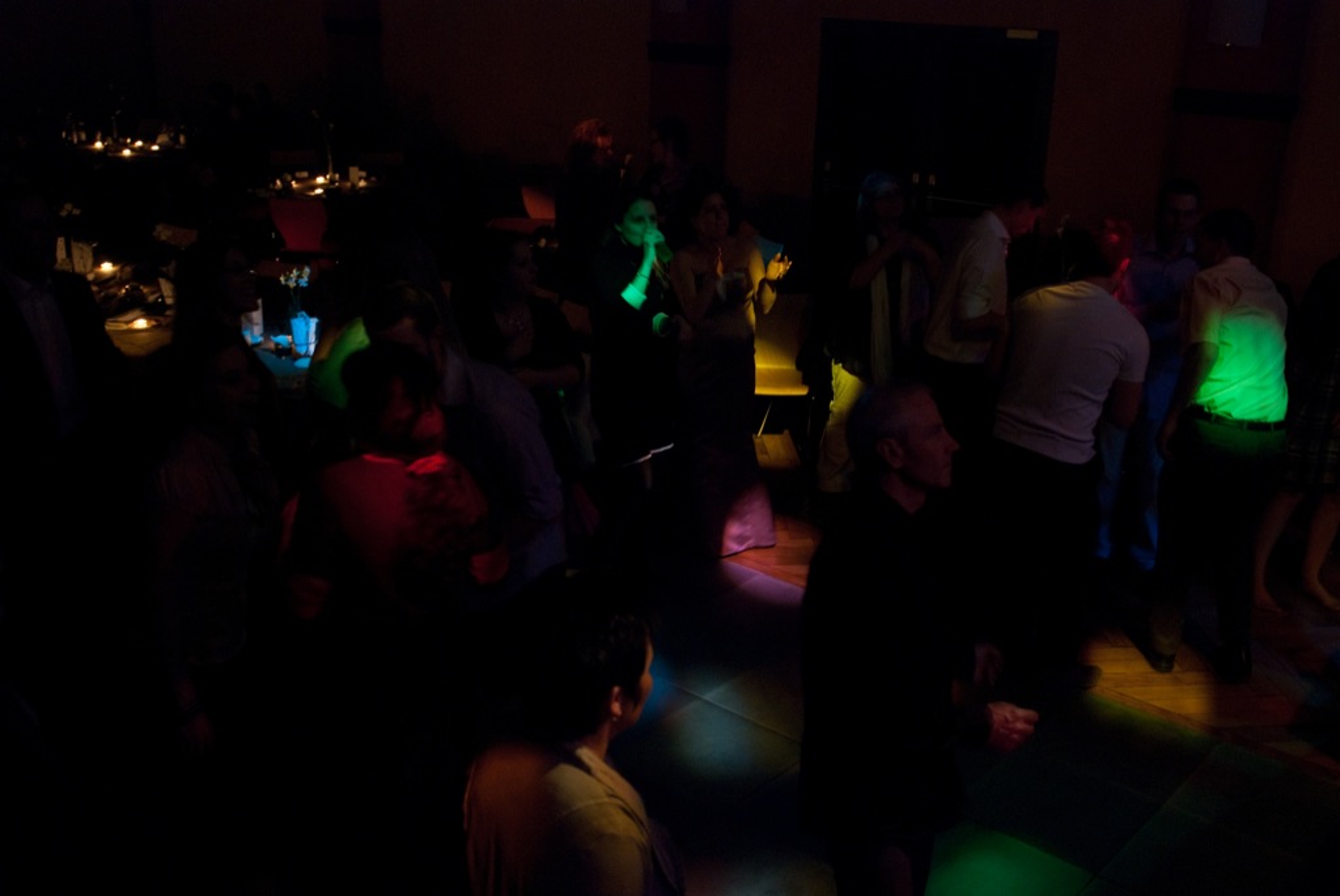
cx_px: 670
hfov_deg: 53.1
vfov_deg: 37.0
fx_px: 1341
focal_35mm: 36
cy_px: 448
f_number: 2.8
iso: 640
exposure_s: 1/20
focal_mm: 24
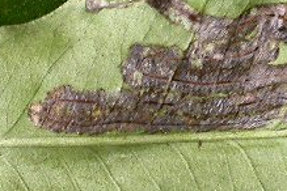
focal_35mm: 234
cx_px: 270
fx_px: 1865
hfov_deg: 8.8
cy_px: 100
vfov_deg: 5.9
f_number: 10.2
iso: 100
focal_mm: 17.1
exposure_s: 1/18.1
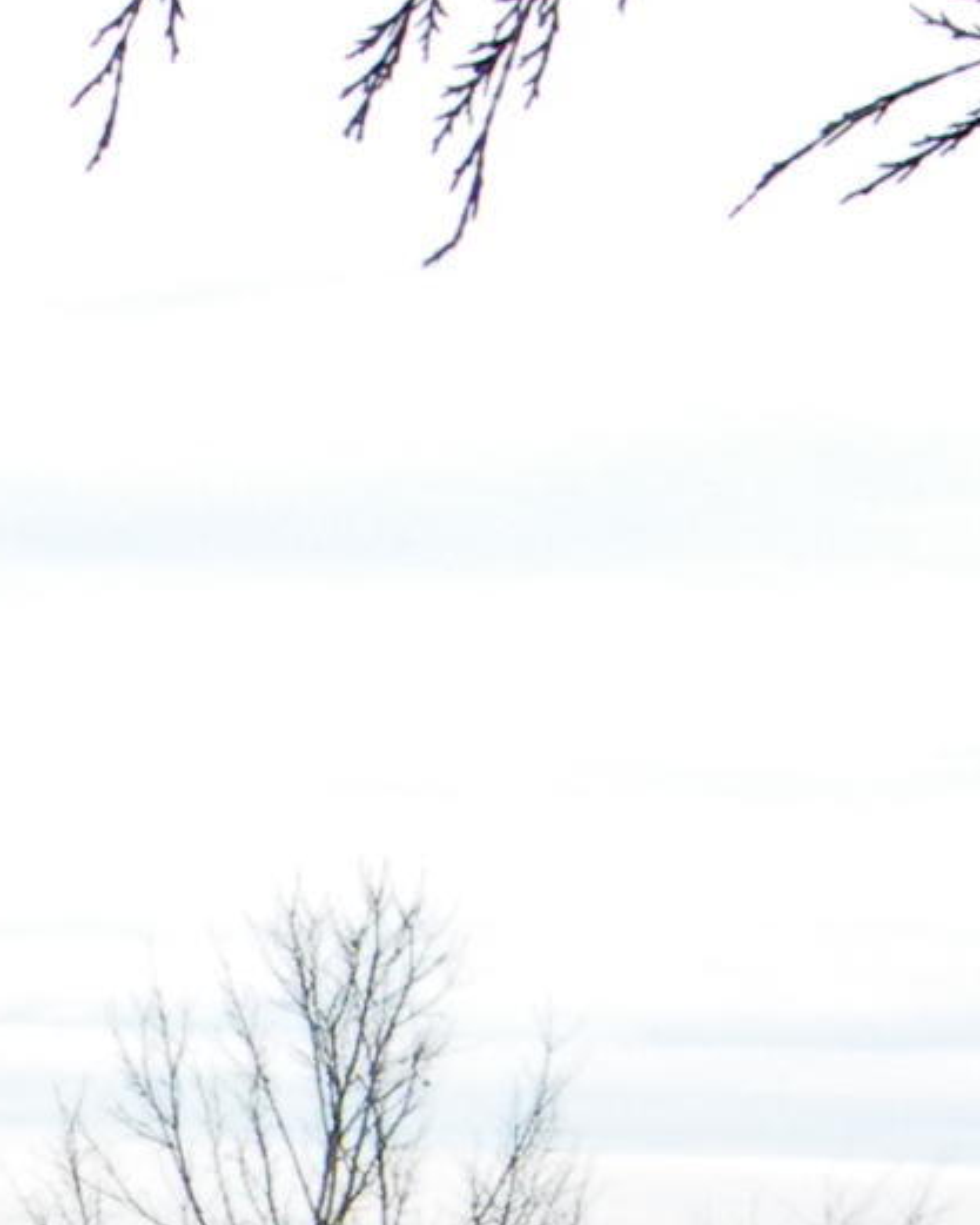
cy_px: 1956
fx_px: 9569
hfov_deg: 5.8
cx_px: -754
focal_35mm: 264
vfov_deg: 7.2
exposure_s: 1/502
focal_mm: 8.6
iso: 217
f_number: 3.9
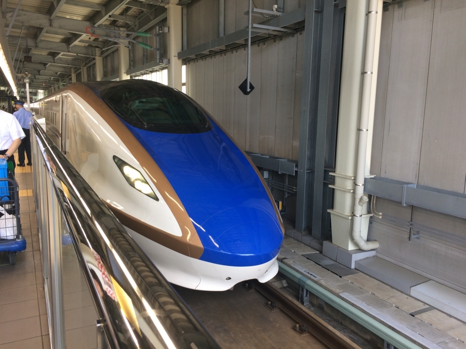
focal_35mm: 29
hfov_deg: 61.7
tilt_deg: -8.3
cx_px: 233
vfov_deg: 48.2
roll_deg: -0.9
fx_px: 390
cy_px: 174
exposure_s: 1/60
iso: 32
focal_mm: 4.15
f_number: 2.2
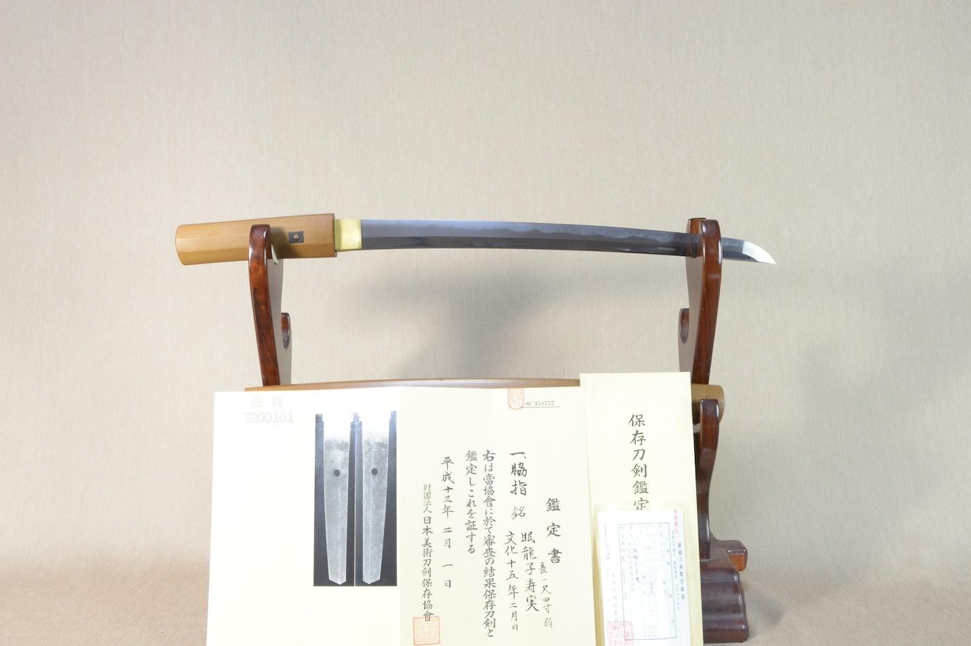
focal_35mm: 33
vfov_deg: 39.9
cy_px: 323
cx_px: 486
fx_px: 889
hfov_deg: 57.3
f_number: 11
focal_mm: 22
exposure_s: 1/2
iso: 400
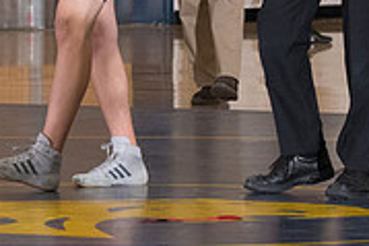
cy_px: -141
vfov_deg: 2.6
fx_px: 5468
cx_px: 188
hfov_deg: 3.9
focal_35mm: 534
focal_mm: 110
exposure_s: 1/250
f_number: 5.6
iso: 2000
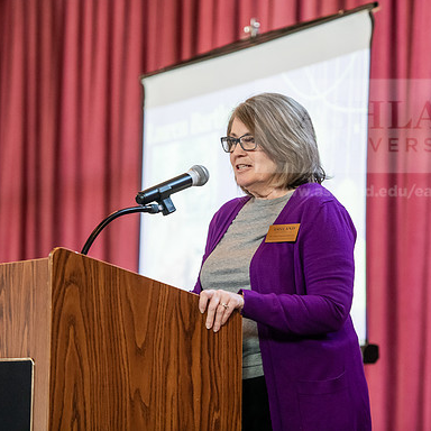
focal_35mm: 154
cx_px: 221
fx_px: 2169
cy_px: 215
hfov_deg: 11.3
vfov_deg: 11.3
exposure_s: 1/200
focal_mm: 120
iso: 2500
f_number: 3.2
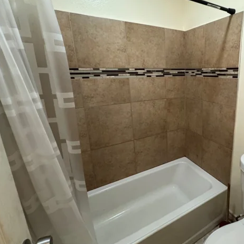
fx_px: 159
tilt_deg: -14.3
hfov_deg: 70.6
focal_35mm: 20
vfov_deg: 74.6
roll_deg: +0.2
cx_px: 178
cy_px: 110
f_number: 2.2
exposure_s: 1/60
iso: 640
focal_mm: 2.22
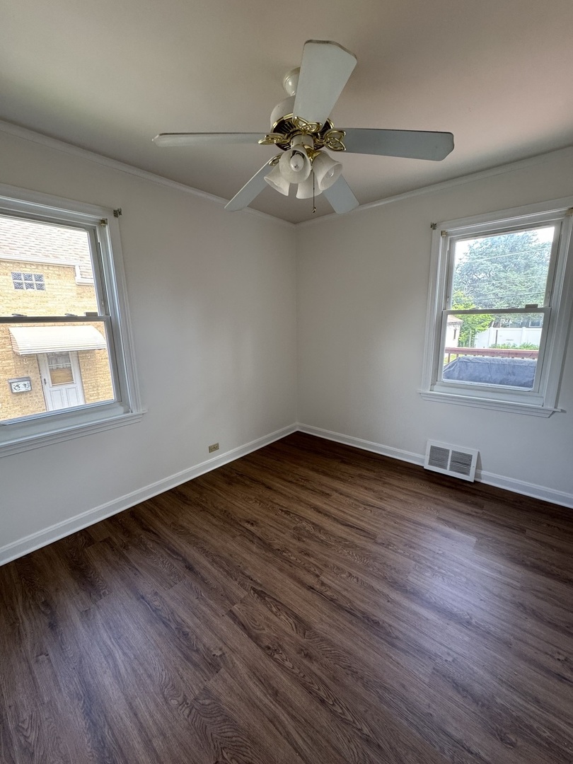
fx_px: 309
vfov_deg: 102.1
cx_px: 286
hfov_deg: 85.7
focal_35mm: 14
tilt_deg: -12.0
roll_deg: +1.4
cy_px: 382
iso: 200
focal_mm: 2.22
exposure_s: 1/99
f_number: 2.2
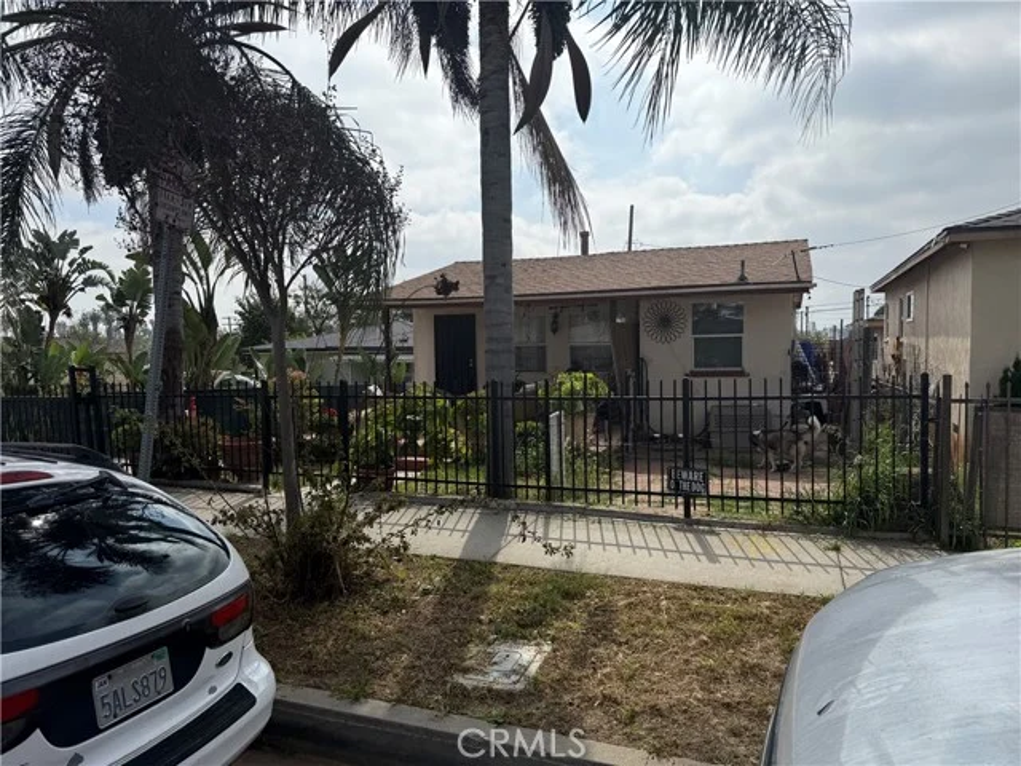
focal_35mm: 24
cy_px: 383
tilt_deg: -2.8
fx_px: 708
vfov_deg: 56.8
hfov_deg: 71.6
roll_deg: +0.4
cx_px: 510
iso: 80
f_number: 1.78
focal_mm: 6.76
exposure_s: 1/9091
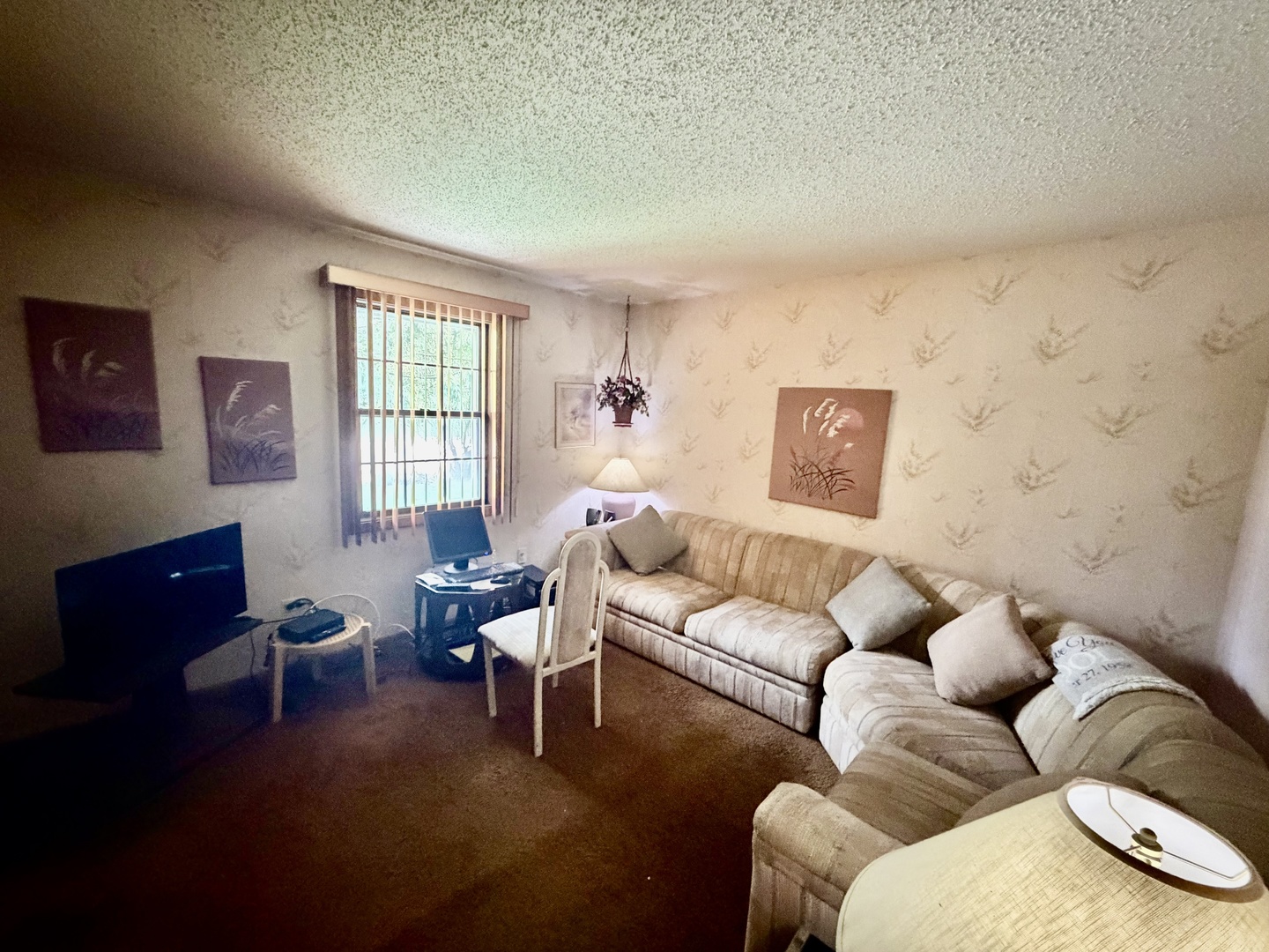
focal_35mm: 14
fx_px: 513
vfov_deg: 85.7
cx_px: 634
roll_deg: -1.4
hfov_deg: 102.1
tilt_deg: -6.9
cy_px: 476
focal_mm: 2.22
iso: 1250
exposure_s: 1/40
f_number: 2.2
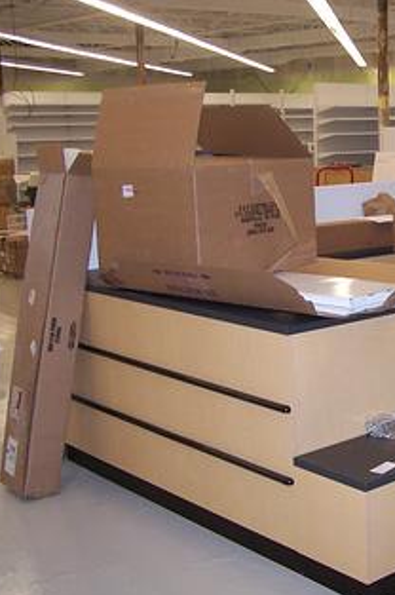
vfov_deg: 34.0
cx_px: 413
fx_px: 973
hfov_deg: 21.9
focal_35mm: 59
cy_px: 300
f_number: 2.8
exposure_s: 1/60
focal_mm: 6.3
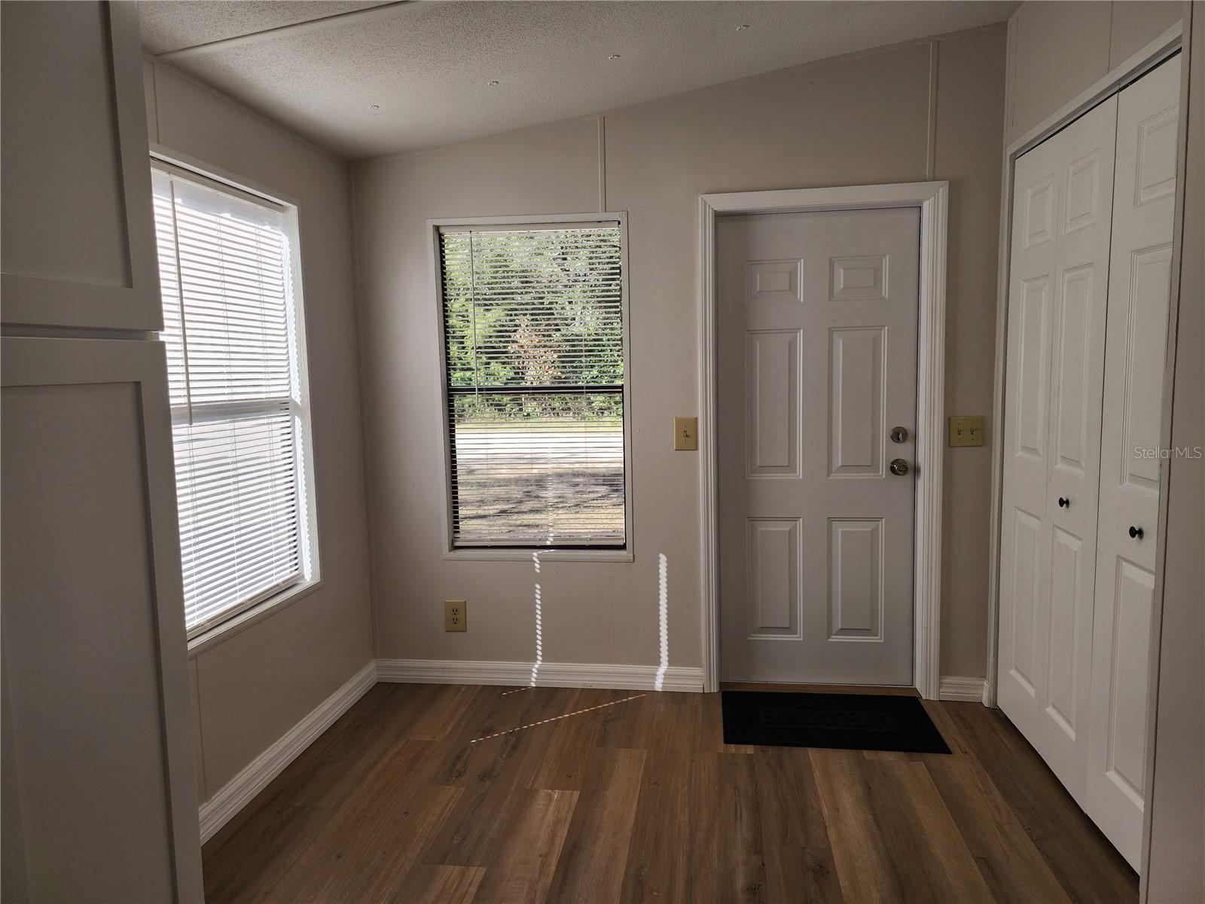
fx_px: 801
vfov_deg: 58.9
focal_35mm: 23
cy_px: 452
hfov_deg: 73.9
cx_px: 602
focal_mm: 6.4
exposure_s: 1/183
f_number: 1.8
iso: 12
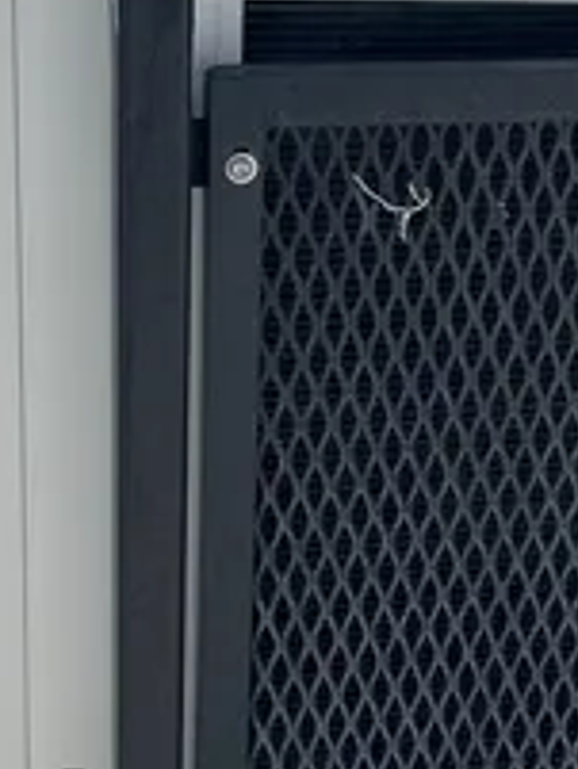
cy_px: 335
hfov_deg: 15.5
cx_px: 448
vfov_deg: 20.6
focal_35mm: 95
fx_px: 2113
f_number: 1.6
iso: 50
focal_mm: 5.1
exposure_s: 1/2755
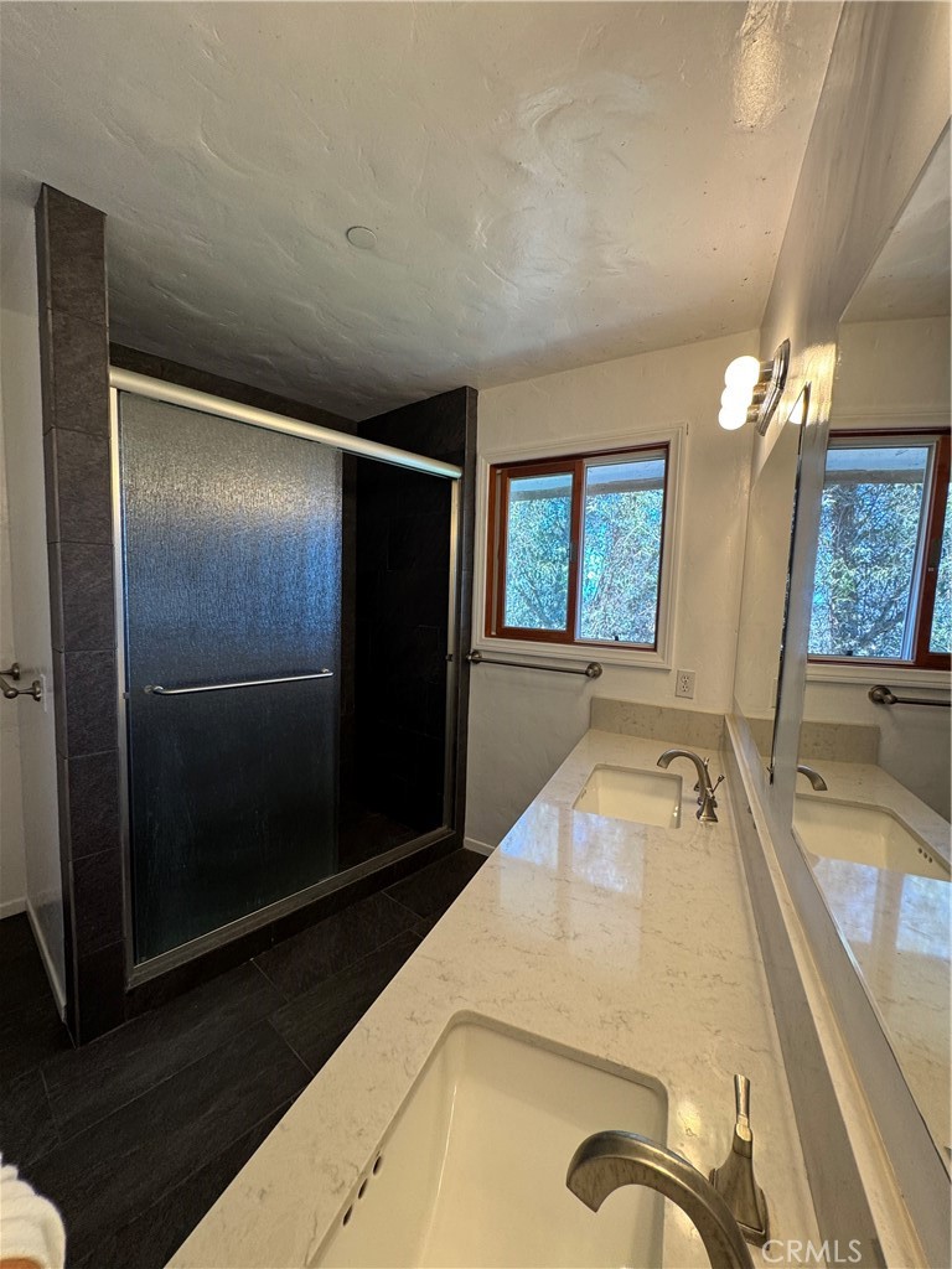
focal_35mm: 14
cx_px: 476
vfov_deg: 102.1
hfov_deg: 85.7
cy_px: 634
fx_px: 513
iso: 160
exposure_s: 1/120
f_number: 2.2
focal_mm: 2.22
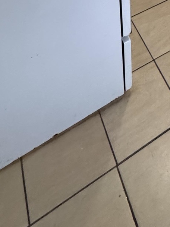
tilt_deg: -15.3
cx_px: 196
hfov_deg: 25.1
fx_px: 347
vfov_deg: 21.4
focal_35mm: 53
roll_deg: +1.3
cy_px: -192
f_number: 2.2
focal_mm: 2.22
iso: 320
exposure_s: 1/75
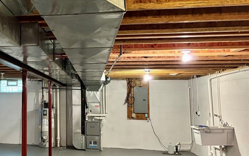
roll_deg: -0.5
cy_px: 70
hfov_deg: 37.6
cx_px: 23
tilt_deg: +5.1
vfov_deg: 25.8
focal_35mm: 50
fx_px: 339
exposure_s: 1/40
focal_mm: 5.96
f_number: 1.6
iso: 640
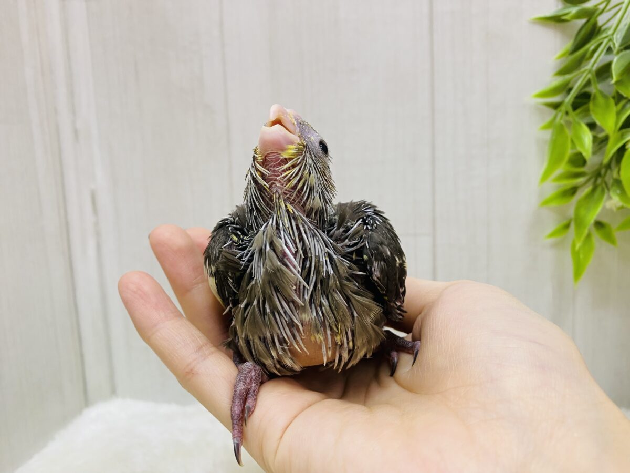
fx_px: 455
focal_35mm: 25
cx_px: 315
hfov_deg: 69.4
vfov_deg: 54.9
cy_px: 236
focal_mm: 4.25
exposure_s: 1/50
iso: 64
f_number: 1.8
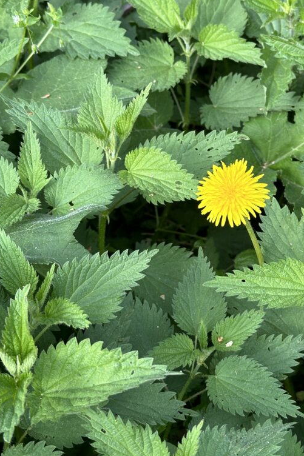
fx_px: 862
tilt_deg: -49.0
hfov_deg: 19.9
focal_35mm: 68
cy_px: 219
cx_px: 226
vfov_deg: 29.7
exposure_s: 1/501
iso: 64
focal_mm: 6.86
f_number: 1.78
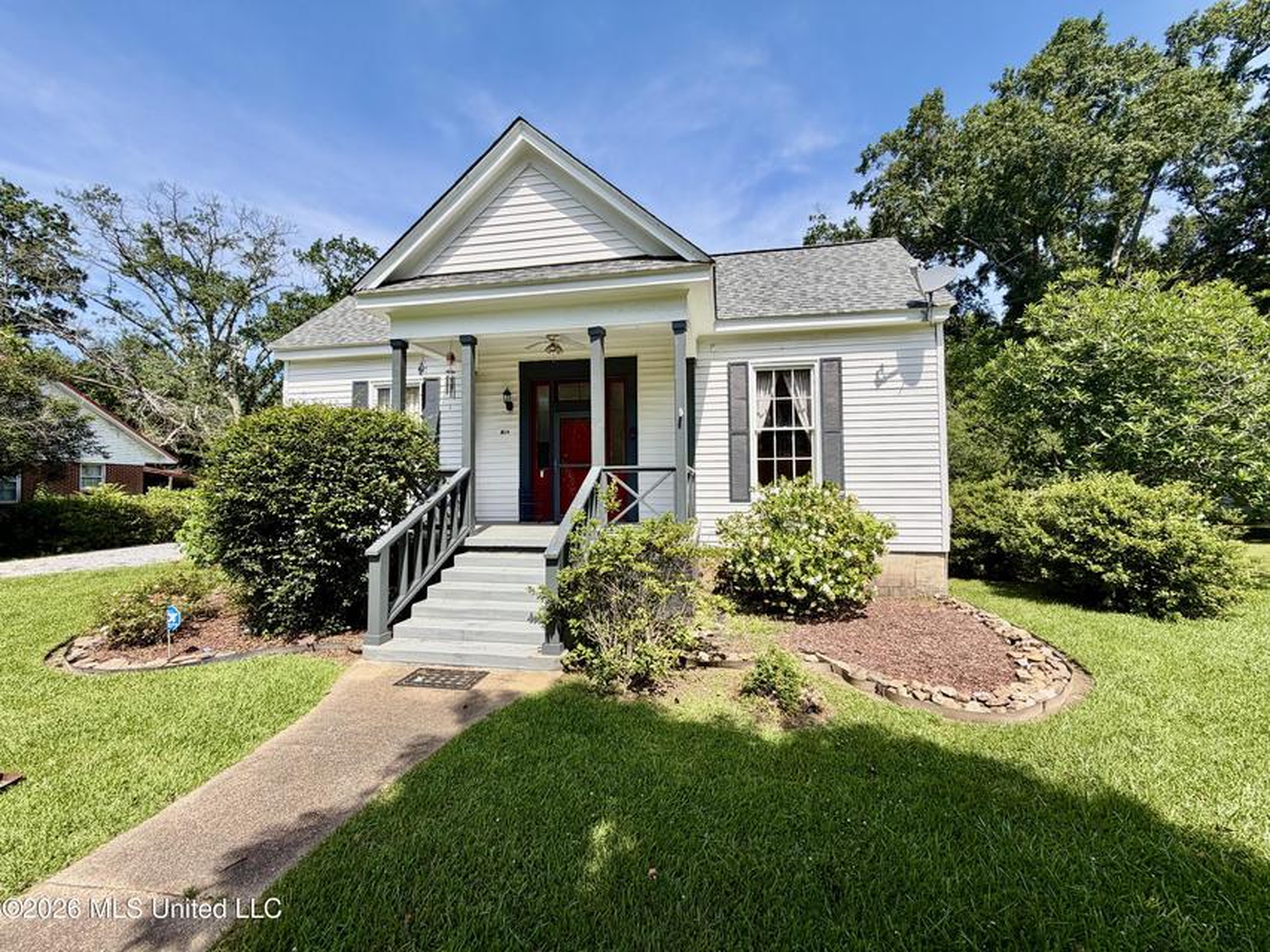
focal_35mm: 14
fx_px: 514
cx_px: 635
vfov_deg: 85.7
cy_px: 476
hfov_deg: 102.1
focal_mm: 2.22
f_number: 2.2
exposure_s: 1/770
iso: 32
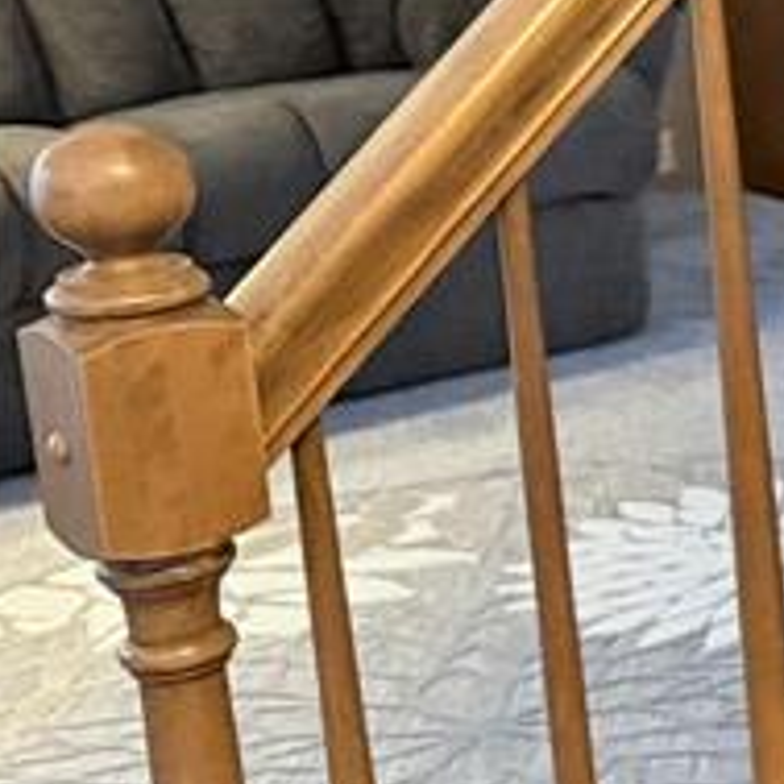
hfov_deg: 11.4
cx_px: 2111
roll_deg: -0.9
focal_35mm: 115
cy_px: 83
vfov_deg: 15.0
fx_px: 2947
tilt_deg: -11.9
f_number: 1.78
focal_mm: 6.76
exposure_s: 1/60
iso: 640
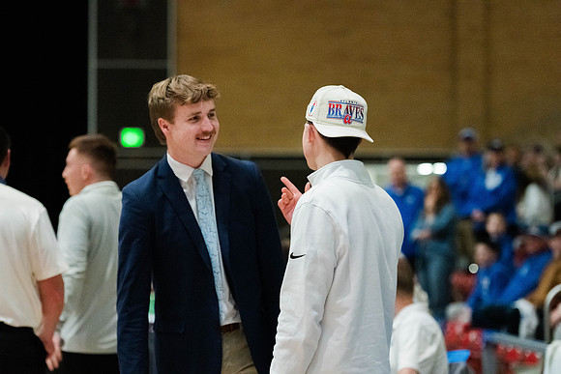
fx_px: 1870
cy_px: 187
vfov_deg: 11.4
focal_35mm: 120
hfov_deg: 17.1
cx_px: 280
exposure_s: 1/1000
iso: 20000
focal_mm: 120
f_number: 2.8
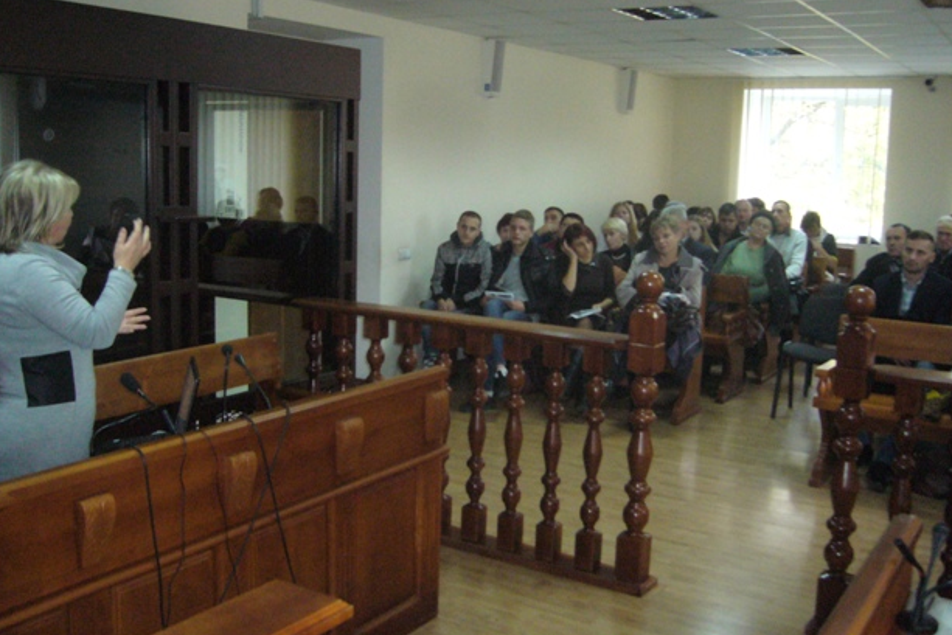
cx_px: 460
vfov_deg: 35.1
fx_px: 1005
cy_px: 298
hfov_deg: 50.7
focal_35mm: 38
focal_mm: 5.8
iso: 400
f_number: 2.8
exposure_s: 1/30
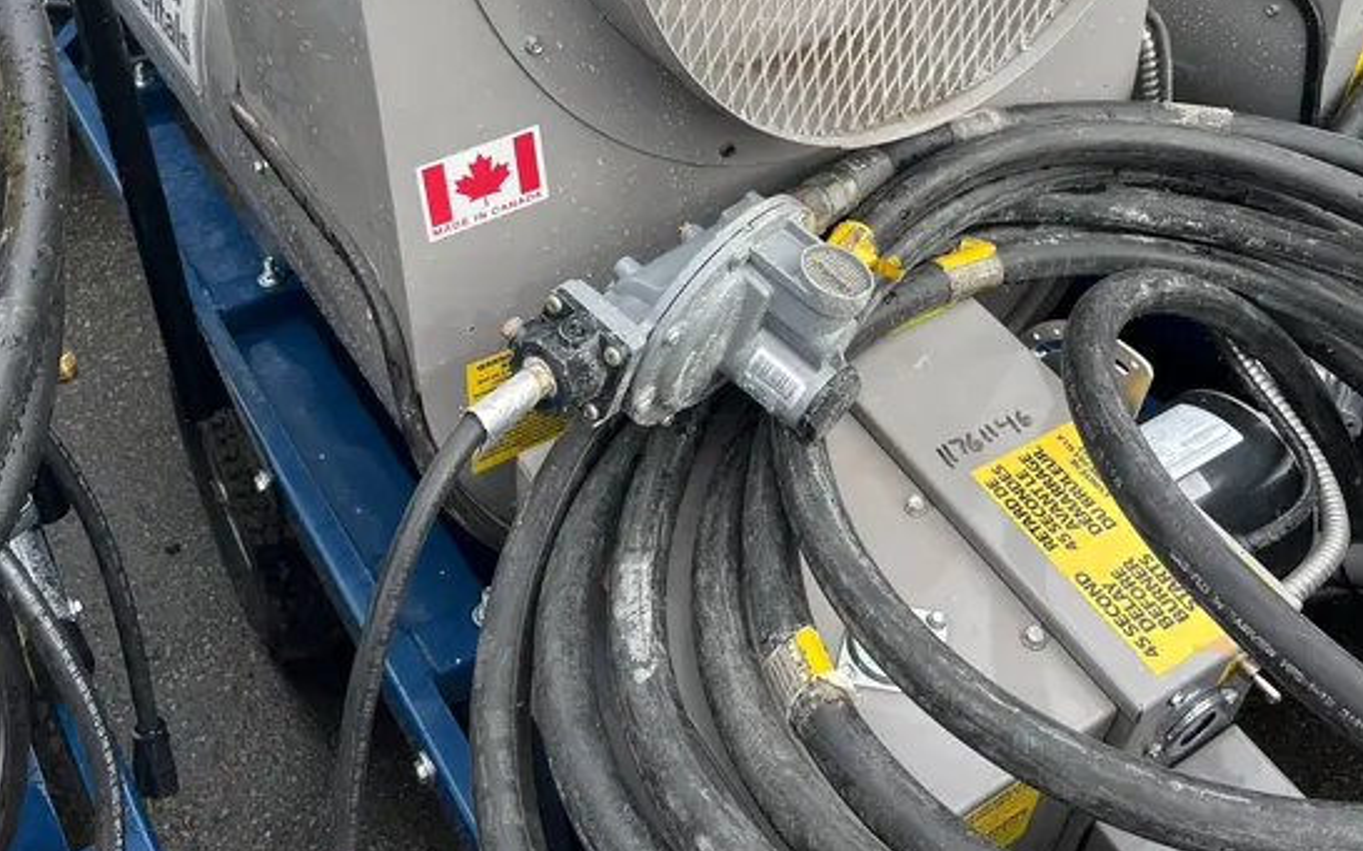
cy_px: 141
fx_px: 1374
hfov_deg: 52.8
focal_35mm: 37
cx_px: 684
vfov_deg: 33.2
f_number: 1.6
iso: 50
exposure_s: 1/761
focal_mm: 5.1
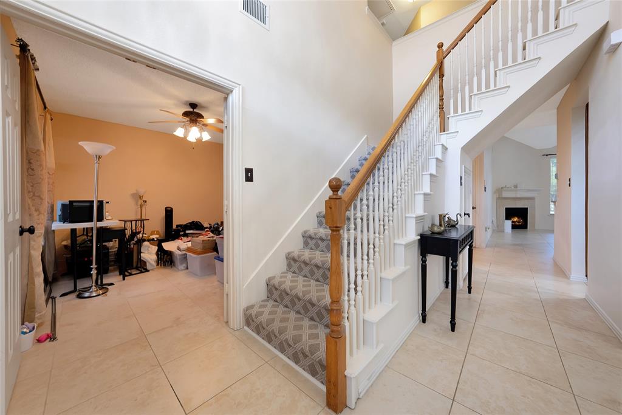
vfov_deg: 90.0
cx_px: 311
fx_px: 207
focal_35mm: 12
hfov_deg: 112.6
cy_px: 208
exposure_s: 1/2.5
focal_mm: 12
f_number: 9
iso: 100
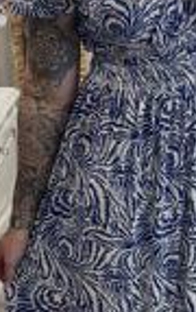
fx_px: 629
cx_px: 157
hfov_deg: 17.6
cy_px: 103
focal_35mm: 74
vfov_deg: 27.6
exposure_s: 1/50
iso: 80
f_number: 1.6
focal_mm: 5.1
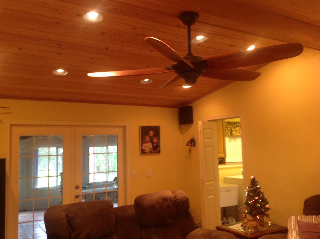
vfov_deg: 40.6
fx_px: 323
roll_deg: +1.9
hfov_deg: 52.7
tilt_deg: +6.0
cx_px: 160
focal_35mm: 35
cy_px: 120
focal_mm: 4.28
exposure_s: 1/15
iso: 80
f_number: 2.4
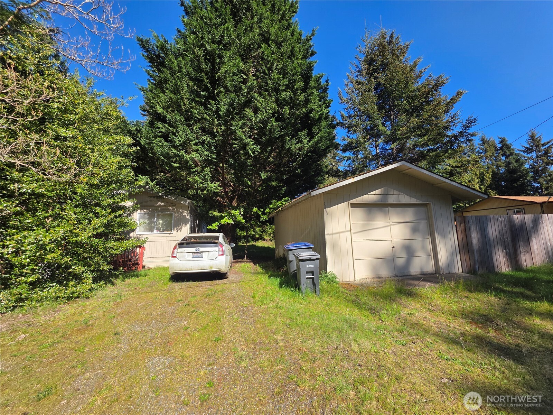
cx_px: 276
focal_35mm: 13
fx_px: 208
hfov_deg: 106.2
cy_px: 208
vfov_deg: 89.9
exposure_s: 1/1387
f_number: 1.9
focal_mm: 2.2
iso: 40
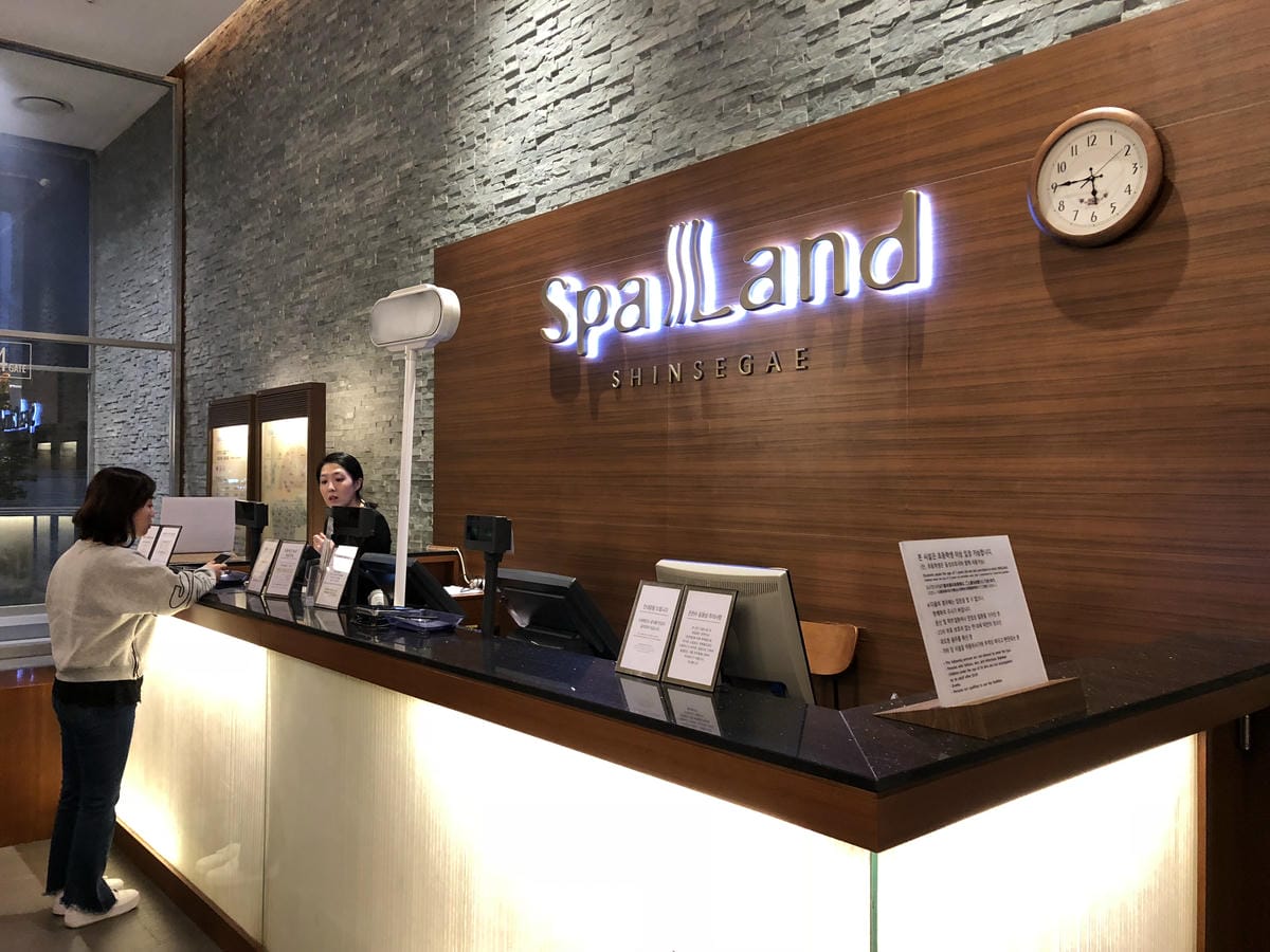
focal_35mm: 28
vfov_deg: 49.7
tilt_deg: -0.4
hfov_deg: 63.4
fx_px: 1027
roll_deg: -0.8
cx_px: 635
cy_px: 476
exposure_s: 1/12
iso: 100
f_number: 1.8
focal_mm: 3.99
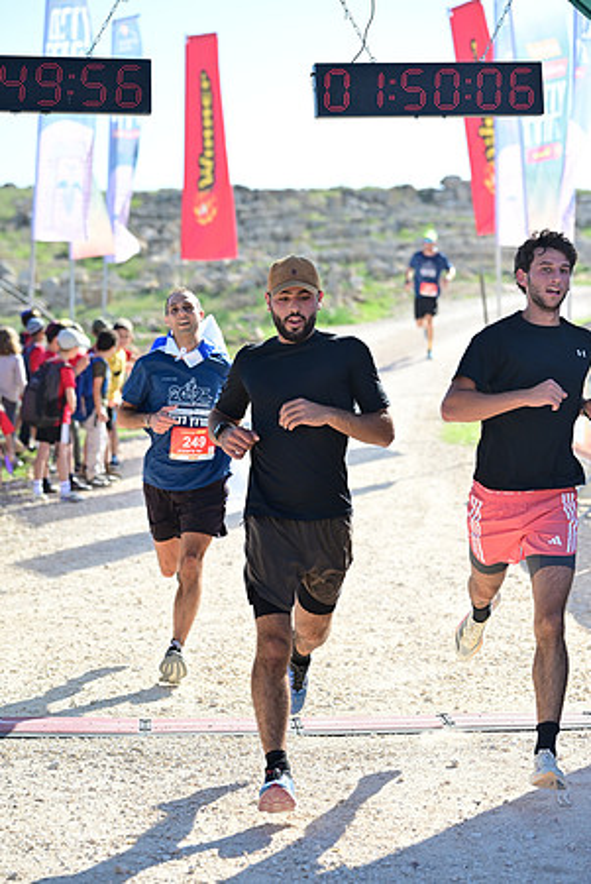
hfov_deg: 15.6
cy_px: 442
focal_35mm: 88
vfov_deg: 23.1
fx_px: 2162
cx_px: 296
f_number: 3.5
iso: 360
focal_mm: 88
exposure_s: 1/2000
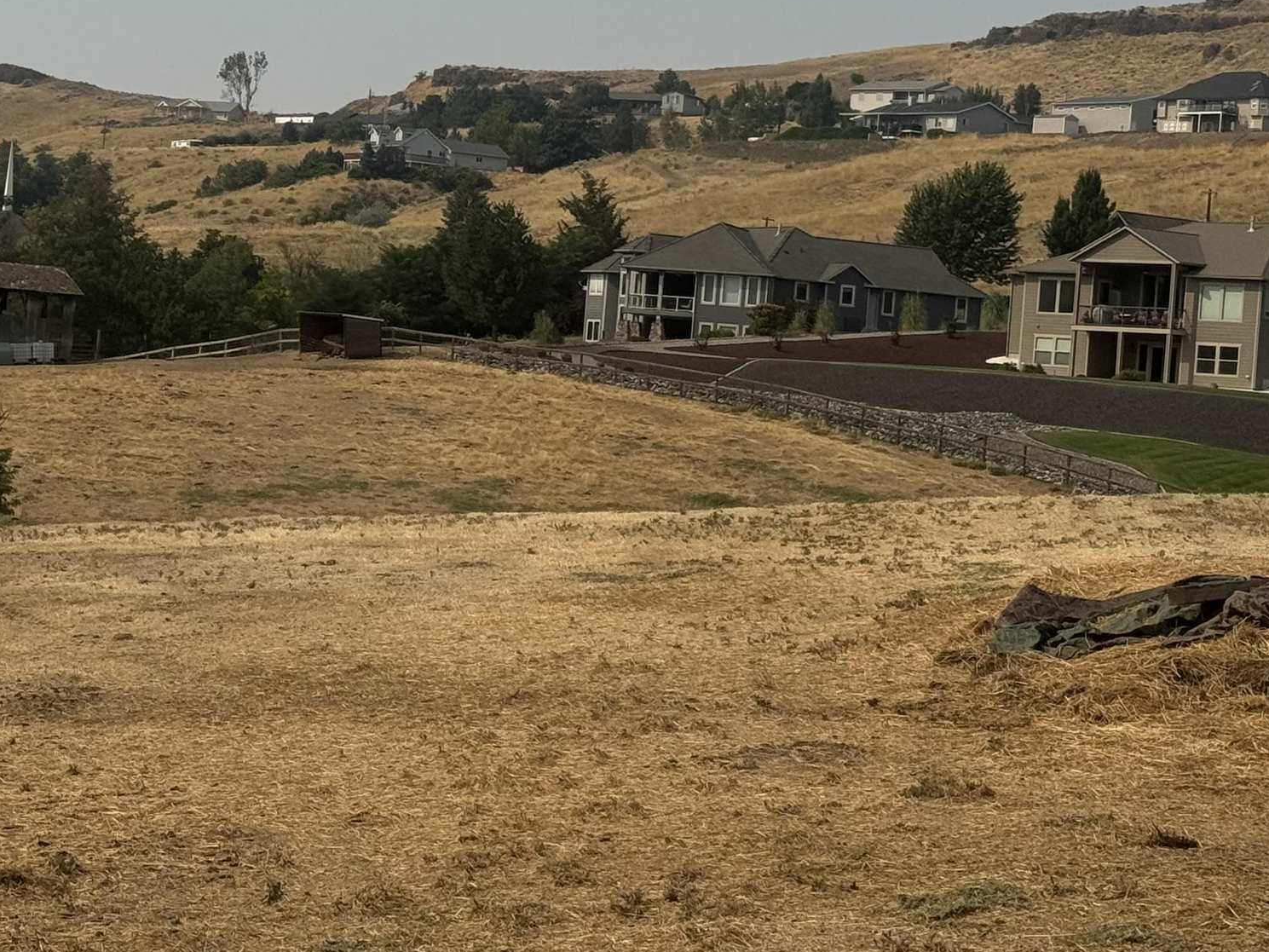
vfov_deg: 14.9
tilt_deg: +1.4
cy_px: 302
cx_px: 310
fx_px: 3630
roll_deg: -4.3
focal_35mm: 99
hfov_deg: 19.7
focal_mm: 6.76
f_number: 1.78
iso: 64
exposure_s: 1/7937
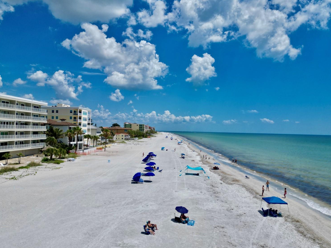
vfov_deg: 53.0
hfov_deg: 67.3
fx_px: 249
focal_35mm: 26
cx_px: 174
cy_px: 130
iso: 110
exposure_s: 1/8000
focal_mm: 6.72
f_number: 1.7
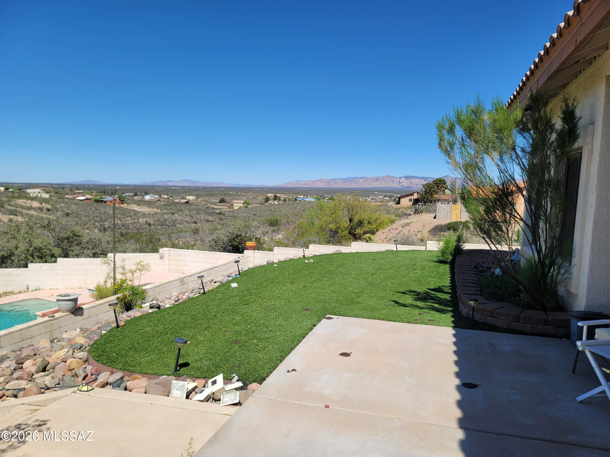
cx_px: 305
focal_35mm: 25
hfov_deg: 69.4
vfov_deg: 54.9
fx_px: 441
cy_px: 228
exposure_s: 1/1195
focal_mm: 7
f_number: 1.8
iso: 20
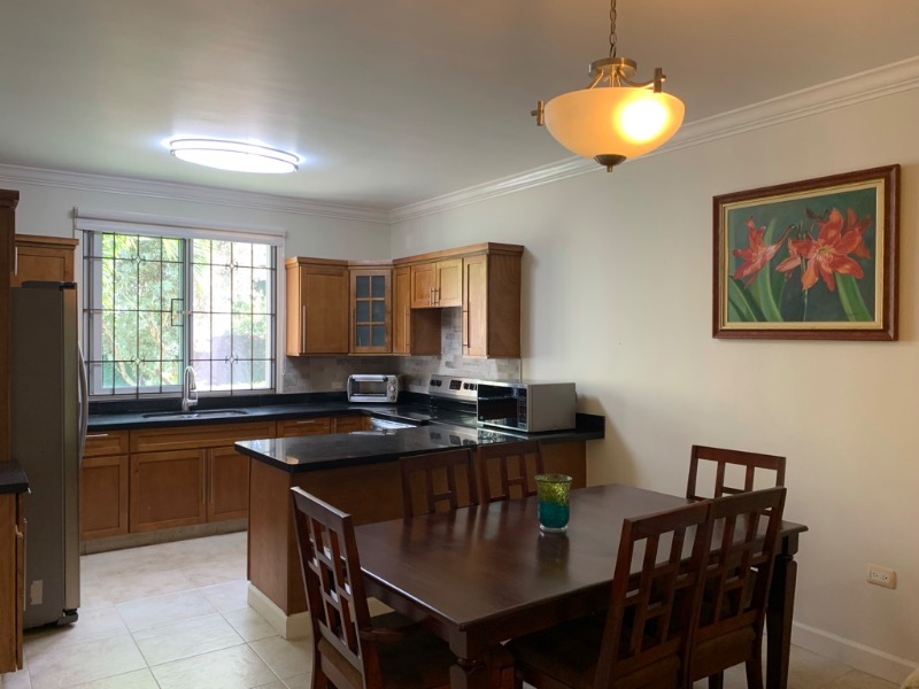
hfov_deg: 67.3
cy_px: 344
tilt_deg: -1.4
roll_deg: +0.1
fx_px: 690
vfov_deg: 53.1
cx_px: 460
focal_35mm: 26
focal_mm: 4.25
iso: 64
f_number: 1.8
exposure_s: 1/50
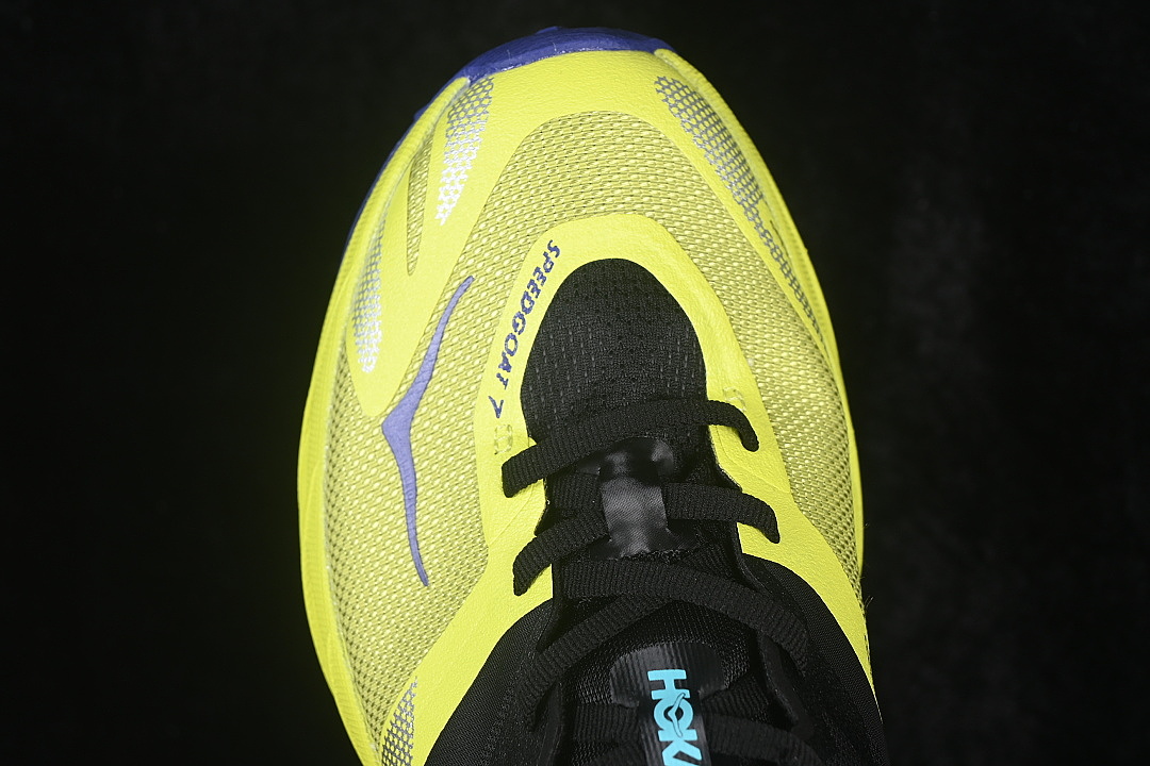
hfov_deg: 27.0
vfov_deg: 18.2
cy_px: 383
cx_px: 575
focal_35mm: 75
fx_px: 2396
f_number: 7.1
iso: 160
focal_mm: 50
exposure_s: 1/80
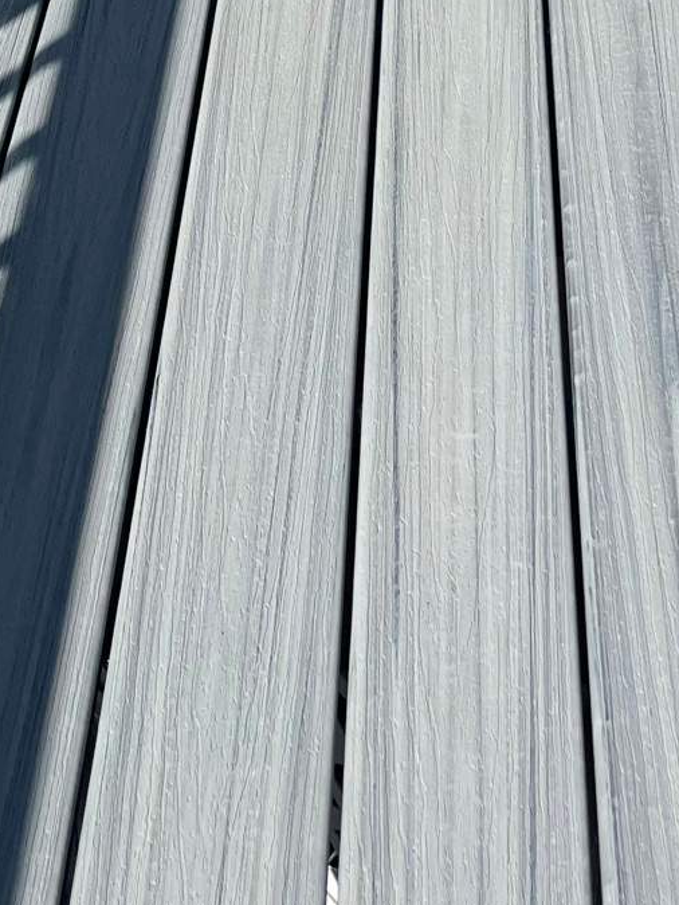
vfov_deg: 21.6
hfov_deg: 18.7
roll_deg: -1.4
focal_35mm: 79
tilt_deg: -28.1
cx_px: 357
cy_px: -356
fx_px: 2065
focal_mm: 4.2
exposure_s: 1/7813
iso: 32
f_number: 1.6
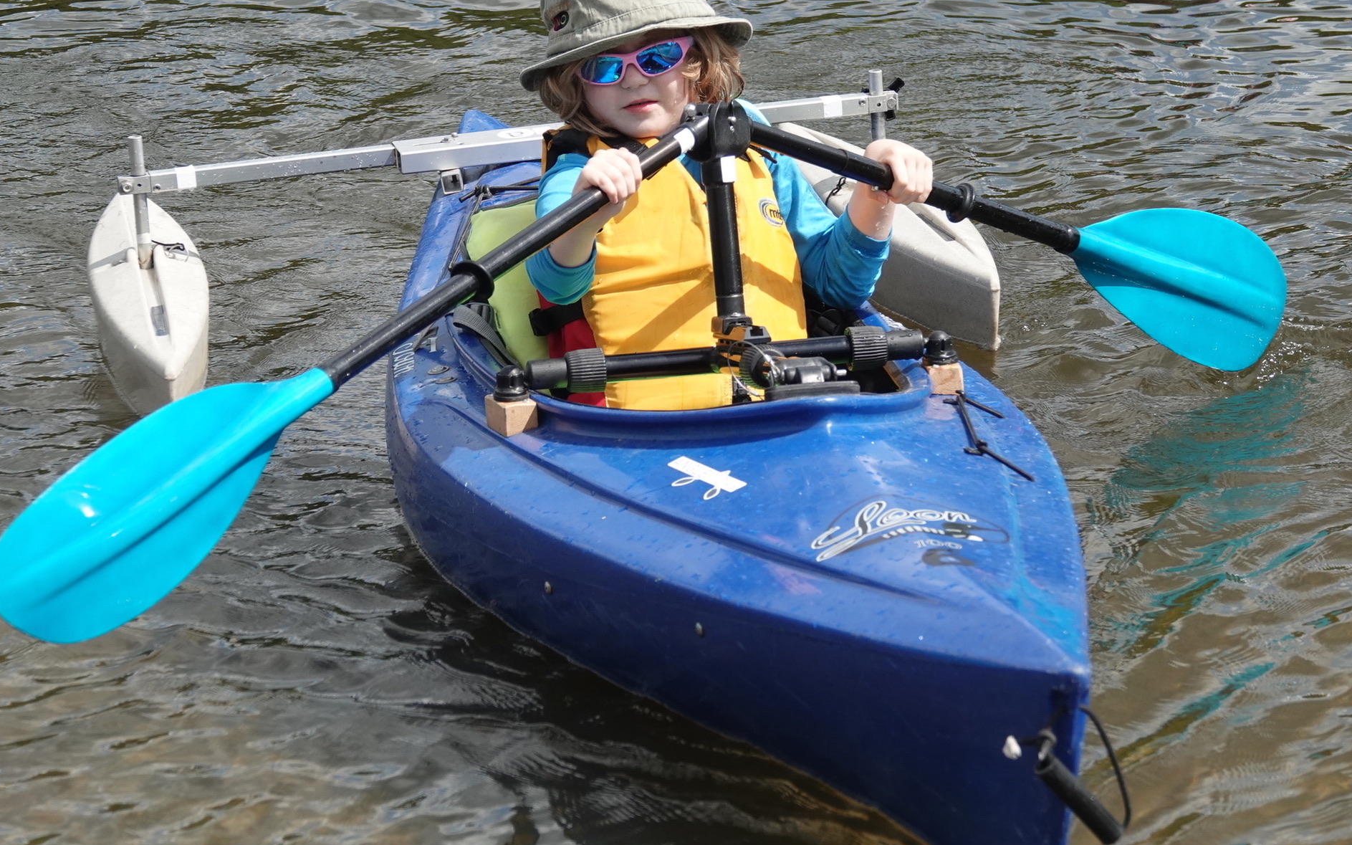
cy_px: 384
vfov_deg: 7.8
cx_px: 573
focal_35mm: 168
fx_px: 6190
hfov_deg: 12.5
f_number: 4
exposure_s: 1/1000
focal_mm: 49.51
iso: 320
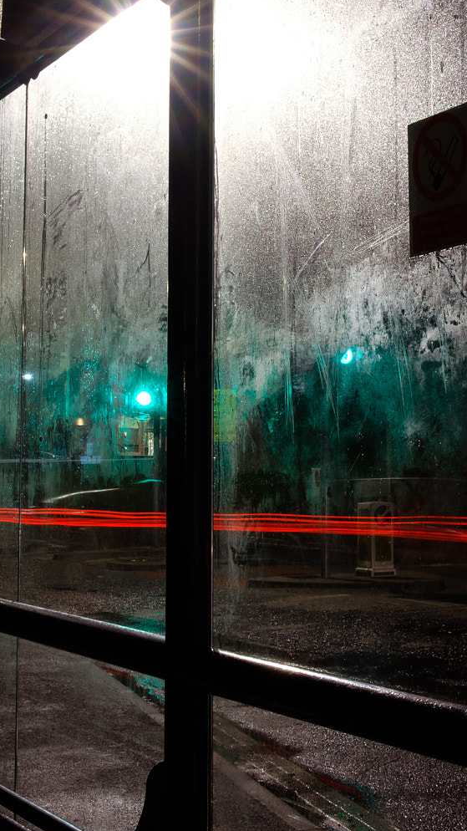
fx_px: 1299
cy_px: 318
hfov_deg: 20.2
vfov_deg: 35.3
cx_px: 365
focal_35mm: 59
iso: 100
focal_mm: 23
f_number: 16
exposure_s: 13
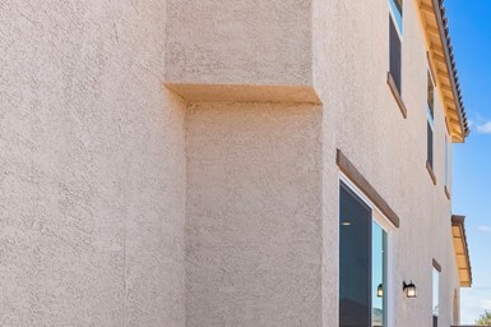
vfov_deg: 26.3
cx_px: 518
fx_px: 654
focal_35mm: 48
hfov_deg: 36.0
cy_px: 340
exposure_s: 1/8000
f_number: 8
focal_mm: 17
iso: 500
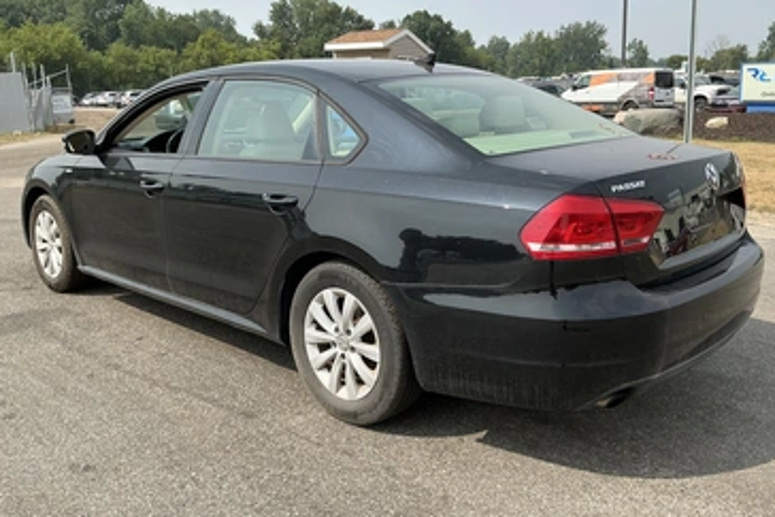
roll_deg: +1.9
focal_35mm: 32
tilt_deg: -6.8
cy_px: 217
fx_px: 689
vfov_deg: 41.0
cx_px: 398
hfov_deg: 58.7
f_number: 1.8
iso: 25
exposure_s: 1/1675
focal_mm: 3
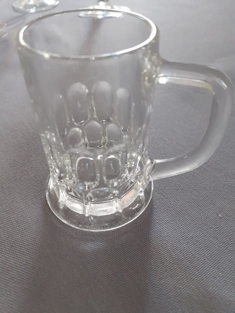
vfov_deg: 65.3
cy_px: 156
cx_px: 118
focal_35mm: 27
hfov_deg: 51.4
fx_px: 244
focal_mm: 3.6
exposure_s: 1/50
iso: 200
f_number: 1.9
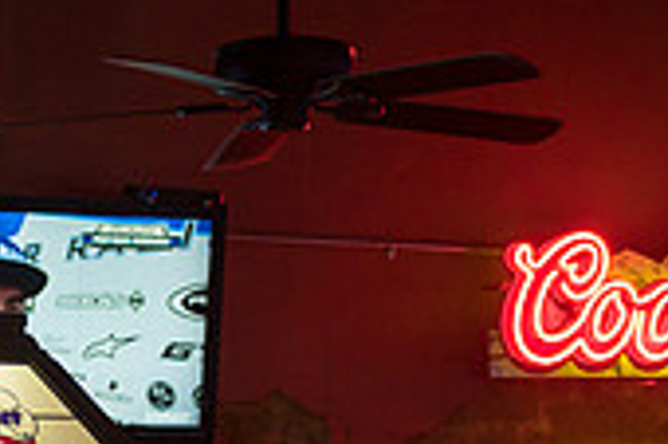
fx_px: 3170
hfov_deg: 11.8
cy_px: 703
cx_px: -83
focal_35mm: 171
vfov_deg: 7.8
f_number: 2
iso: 2500
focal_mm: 50
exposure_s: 1/320
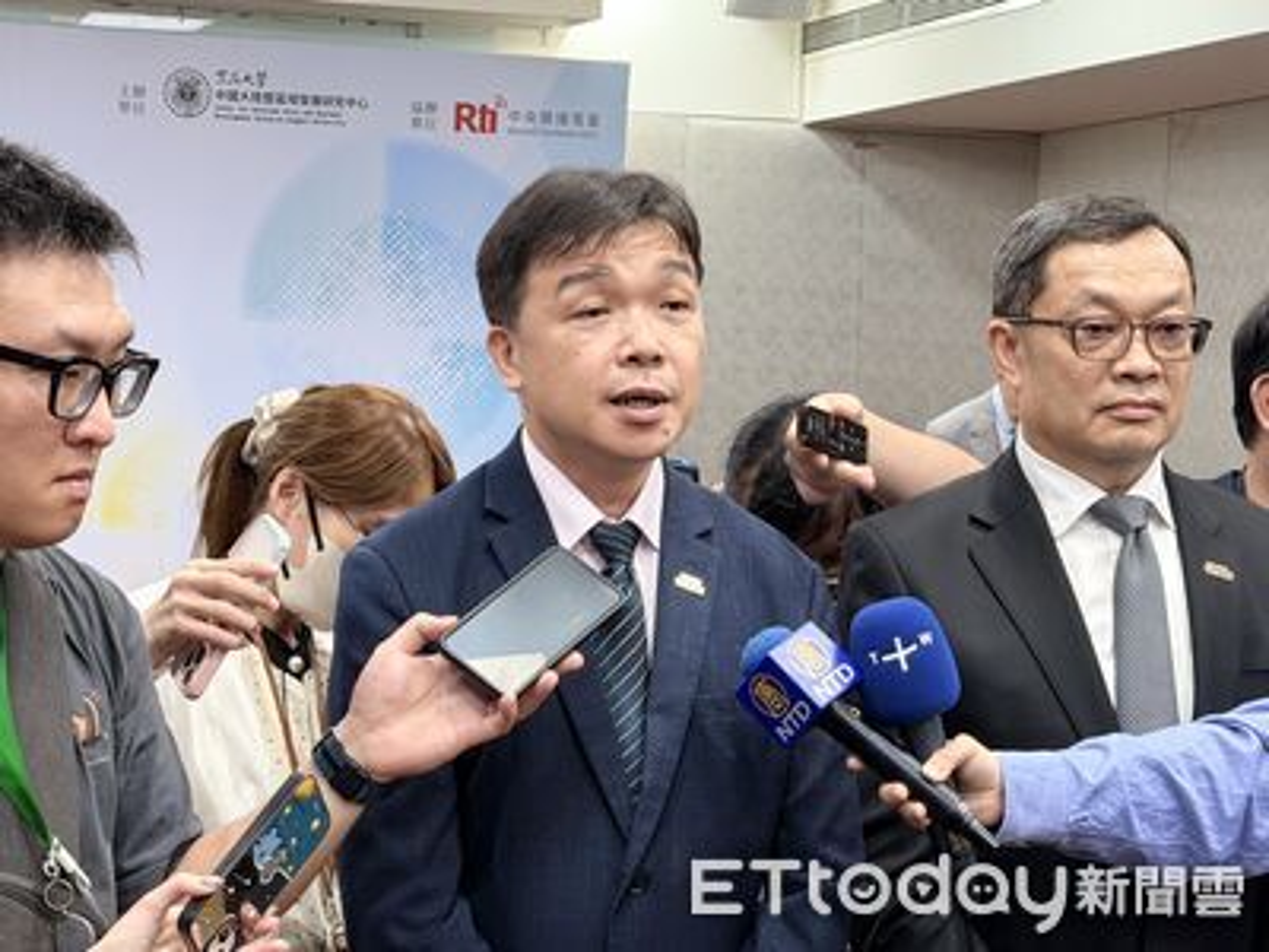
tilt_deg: -7.4
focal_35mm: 48
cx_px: 634
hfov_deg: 39.7
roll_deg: -0.5
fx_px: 1760
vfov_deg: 30.3
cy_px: 476
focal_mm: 6.76
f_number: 1.78
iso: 125
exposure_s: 1/60
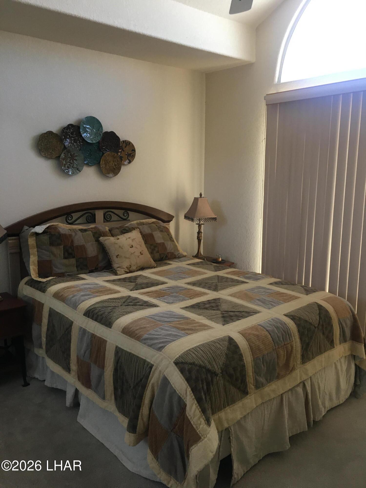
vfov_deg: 61.7
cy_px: 244
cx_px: 183
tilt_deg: -6.6
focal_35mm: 29
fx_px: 409
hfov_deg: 48.2
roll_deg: -0.4
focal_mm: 4.15
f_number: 2.2
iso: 80
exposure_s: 1/30
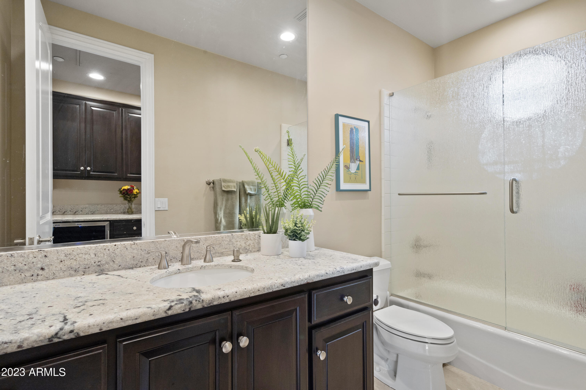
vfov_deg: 67.4
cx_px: 293
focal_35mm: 18
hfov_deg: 90.0
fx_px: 293
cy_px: 195
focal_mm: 18
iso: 500
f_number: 11
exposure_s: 1/10
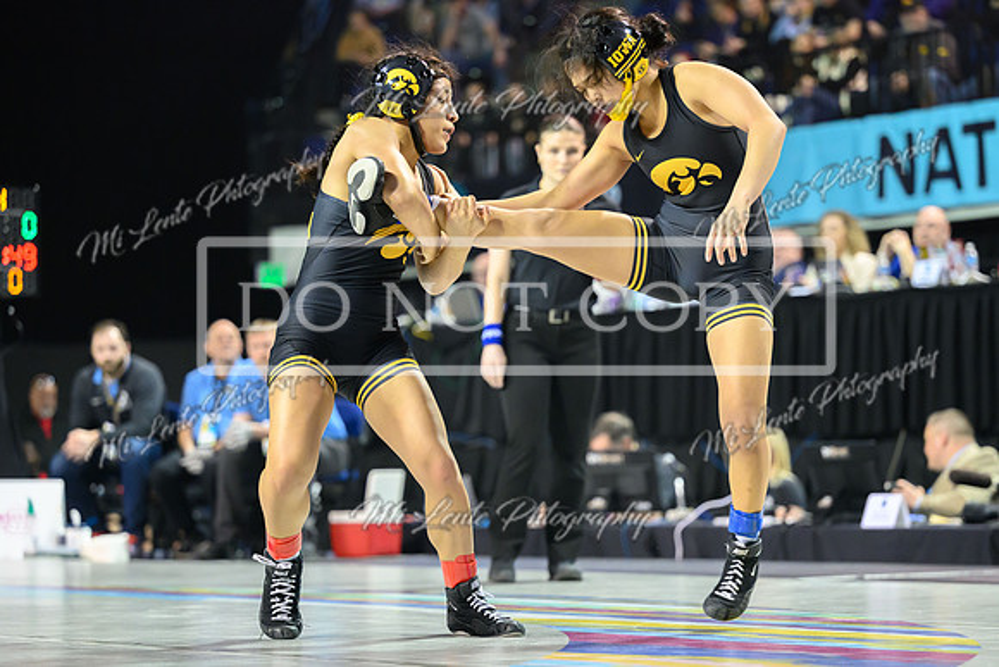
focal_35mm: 120
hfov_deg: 17.1
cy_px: 381
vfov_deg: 11.4
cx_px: 524
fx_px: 3326
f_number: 2.8
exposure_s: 1/800
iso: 5000
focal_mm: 105
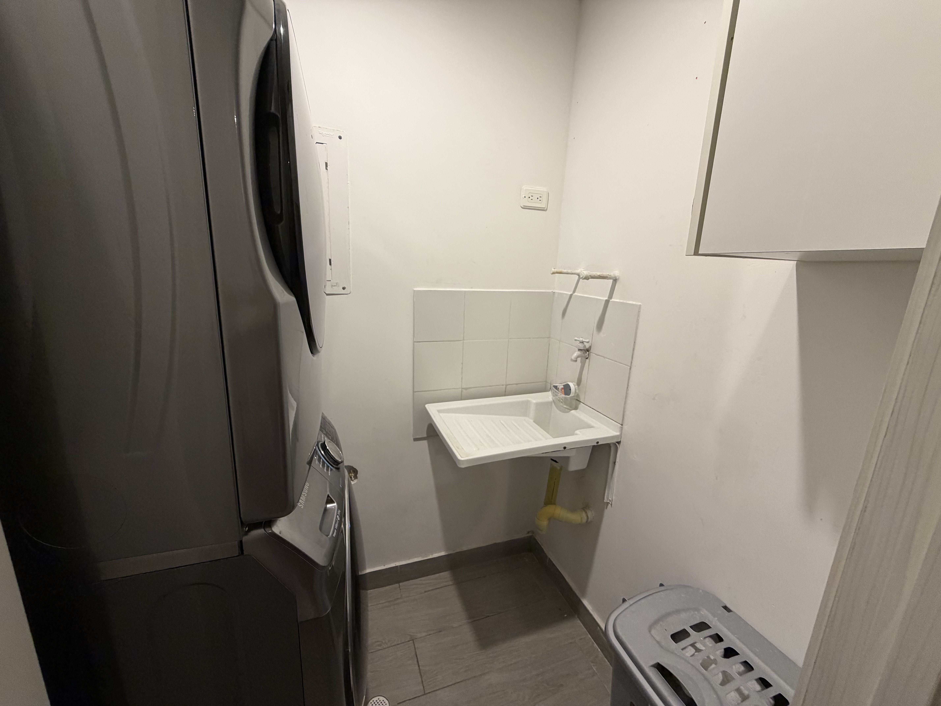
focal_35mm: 14
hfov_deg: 102.1
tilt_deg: -12.7
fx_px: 381
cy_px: 353
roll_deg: -1.8
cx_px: 470
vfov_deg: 85.7
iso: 200
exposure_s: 1/60
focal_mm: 2.22
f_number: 2.2
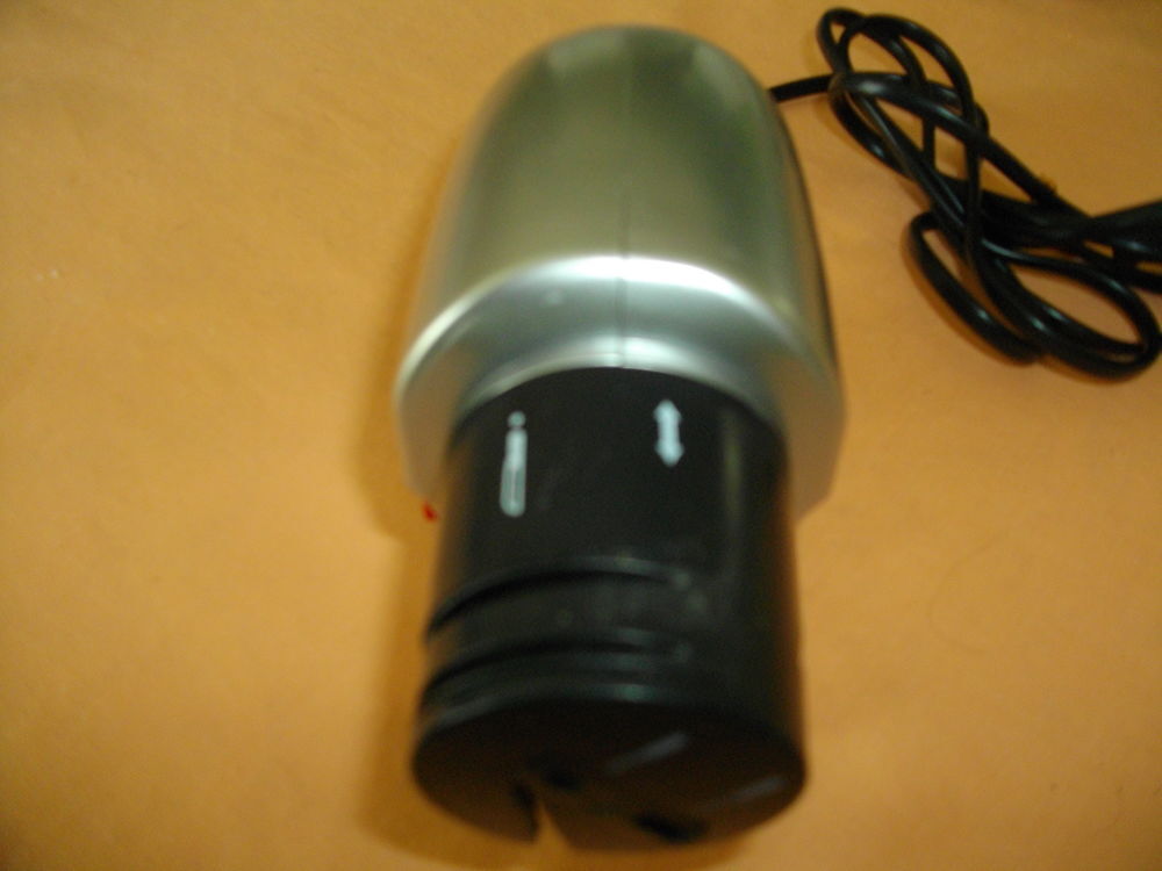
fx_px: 1074
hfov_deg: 56.8
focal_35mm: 32
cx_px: 581
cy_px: 436
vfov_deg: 44.2
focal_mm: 5.7
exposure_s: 1/50
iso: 200
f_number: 2.9
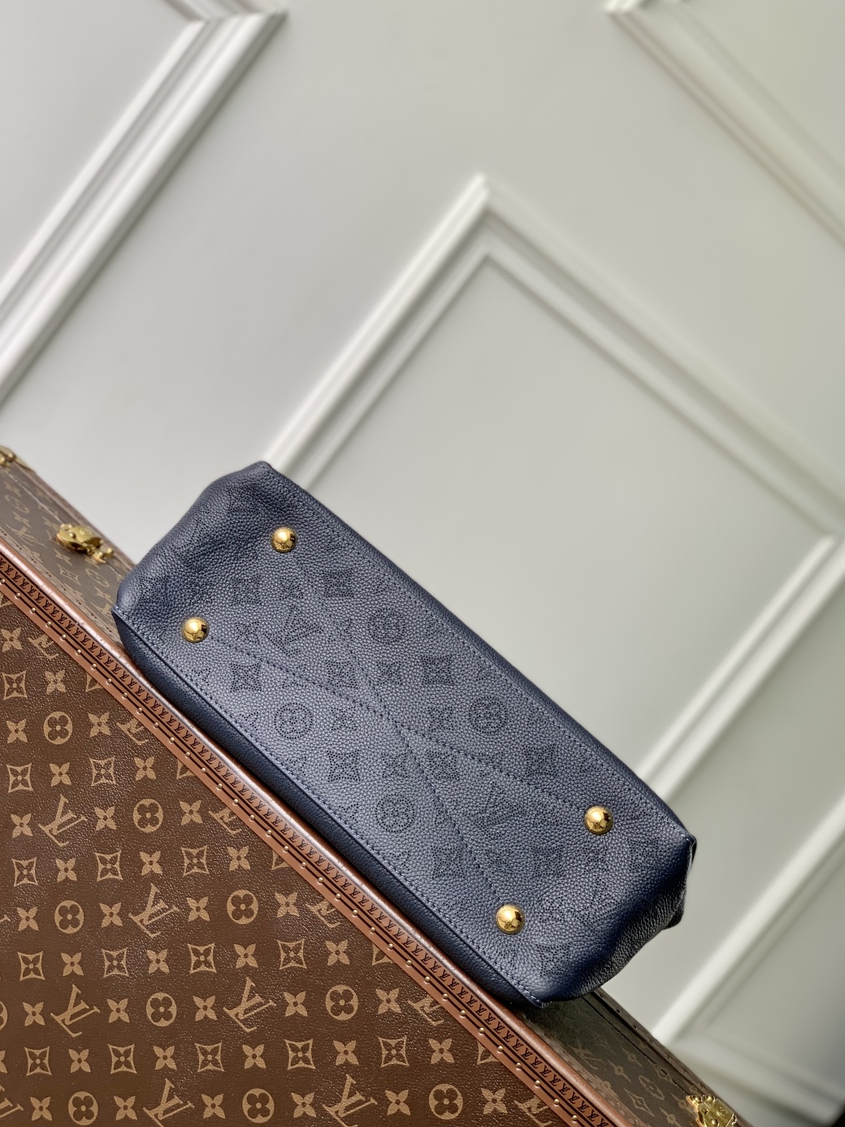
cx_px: 425
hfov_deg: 27.0
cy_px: 560
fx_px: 1758
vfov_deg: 35.5
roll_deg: -38.1
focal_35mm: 54
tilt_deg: -6.4
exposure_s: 1/122
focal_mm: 6
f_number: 2.4
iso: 16
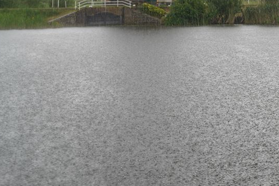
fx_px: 690
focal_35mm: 89
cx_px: 336
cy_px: -51
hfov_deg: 21.2
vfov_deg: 14.8
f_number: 5.6
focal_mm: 24
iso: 100
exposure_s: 1/100
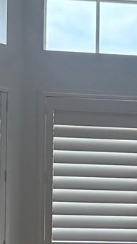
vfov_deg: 16.1
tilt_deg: +0.1
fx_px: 852
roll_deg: +0.0
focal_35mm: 132
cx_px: 210
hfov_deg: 8.9
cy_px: 220
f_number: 1.6
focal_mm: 5.96
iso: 80
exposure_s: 1/223
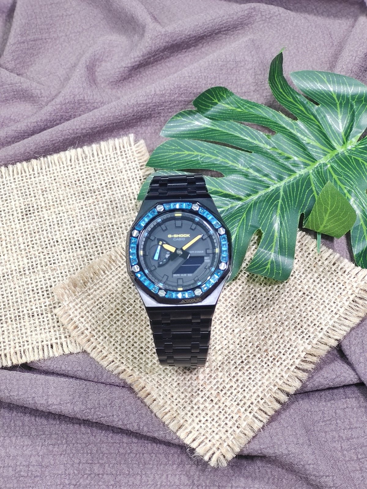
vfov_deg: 38.2
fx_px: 707
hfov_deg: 29.1
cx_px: 184
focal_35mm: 50
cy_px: 244
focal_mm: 7.55
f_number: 2.08
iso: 85
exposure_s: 1/50
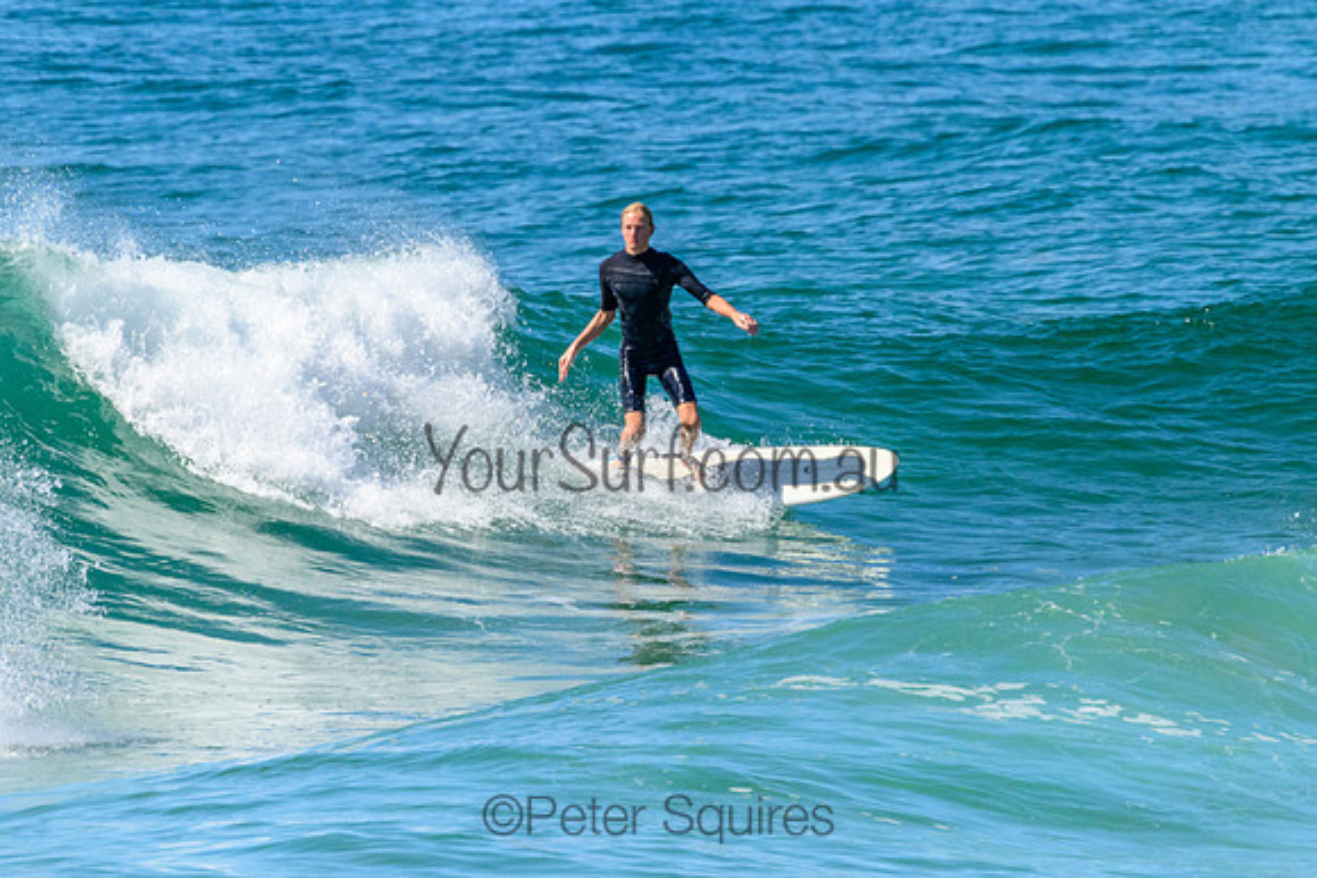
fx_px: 40270
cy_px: 403
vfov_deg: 1.3
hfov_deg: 1.9
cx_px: 722
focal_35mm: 1101
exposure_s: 1/2000
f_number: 11
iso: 1400
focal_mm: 800
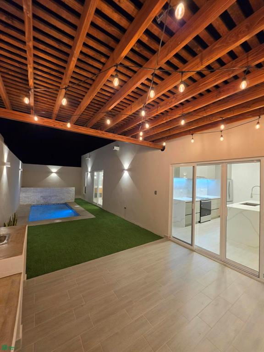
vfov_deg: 106.2
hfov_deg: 89.9
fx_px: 132
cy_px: 176
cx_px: 132
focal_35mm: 13
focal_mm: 2.2
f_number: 1.9
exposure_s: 1/60
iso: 250
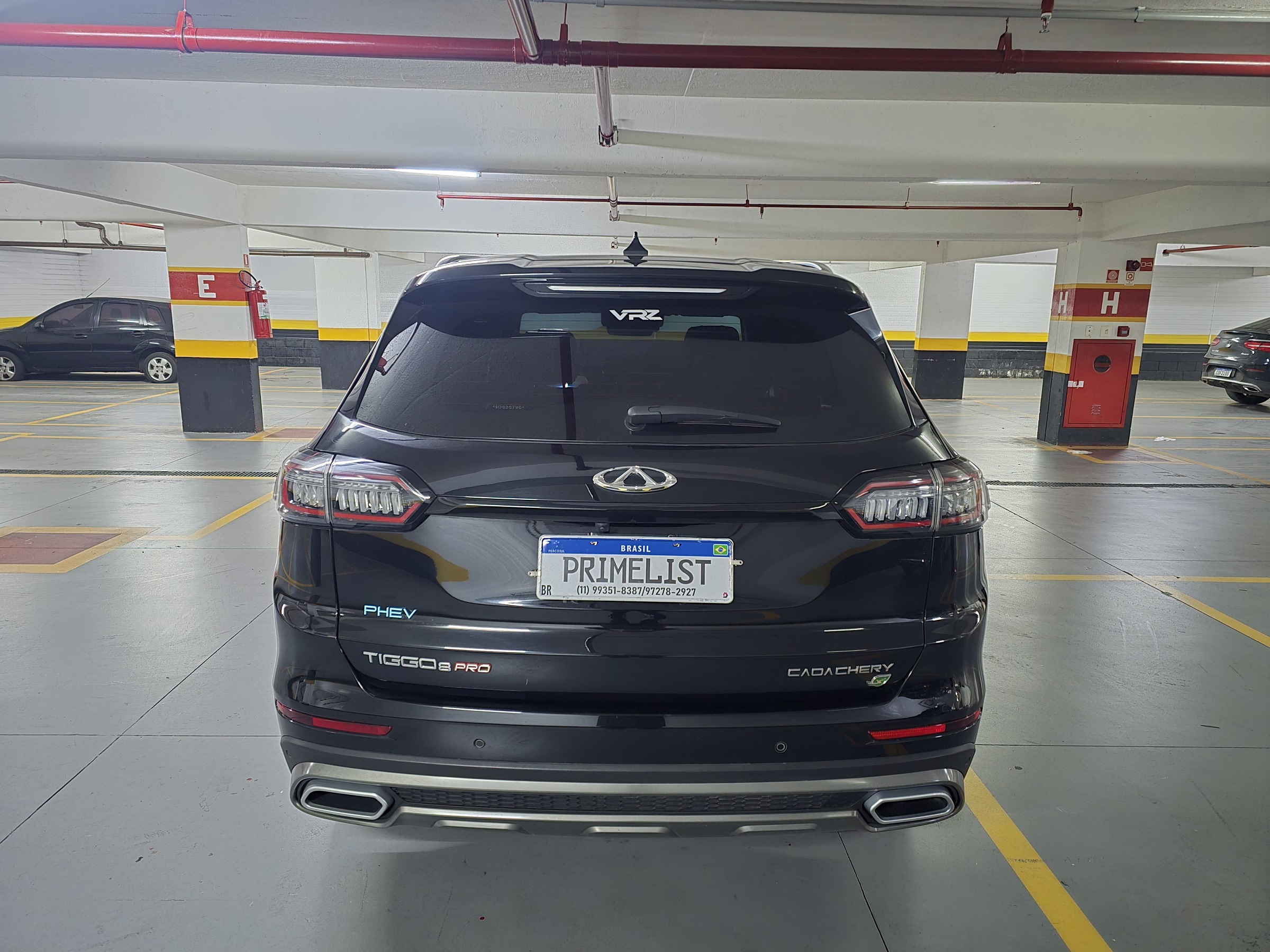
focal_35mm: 23
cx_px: 635
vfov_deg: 58.9
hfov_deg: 73.9
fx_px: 844
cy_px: 476
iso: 2500
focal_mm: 6.3
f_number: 1.7
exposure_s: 1/24
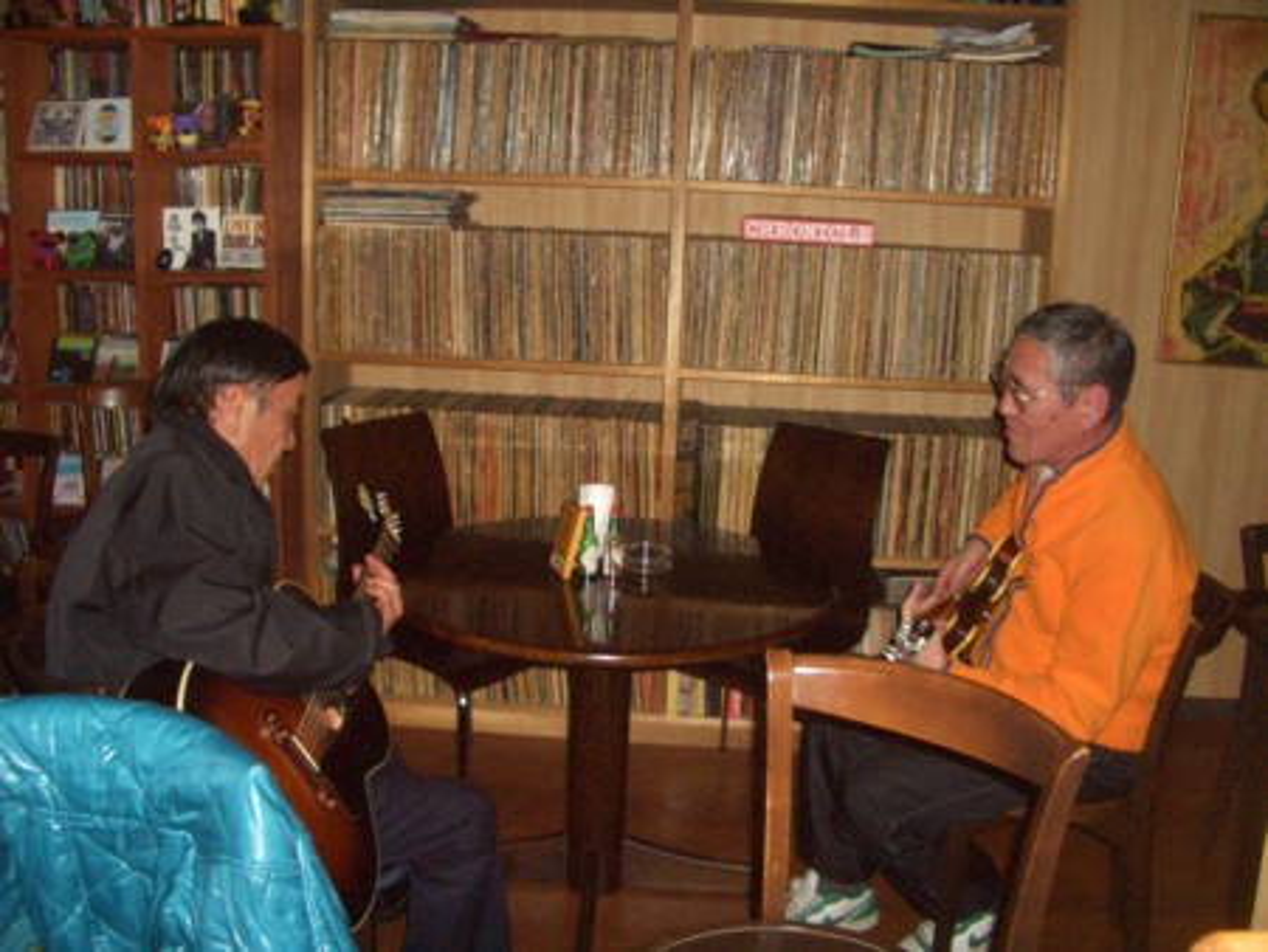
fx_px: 1283
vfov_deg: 40.7
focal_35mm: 35
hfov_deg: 52.6
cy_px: 476
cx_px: 634
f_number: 2.6
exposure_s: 1/60
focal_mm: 5.8
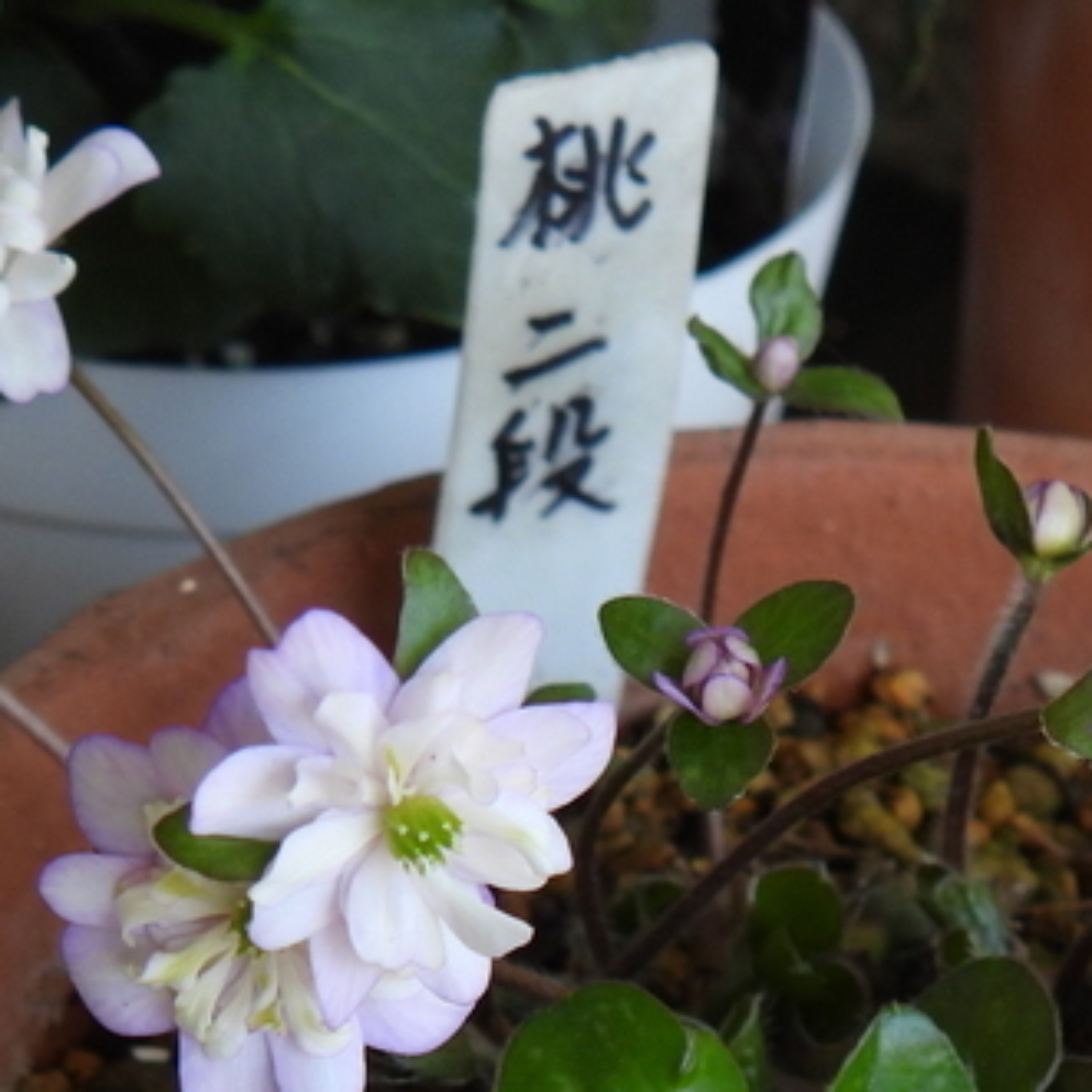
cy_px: 1452
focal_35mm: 96
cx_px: 901
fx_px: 3426
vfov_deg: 17.0
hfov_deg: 17.9
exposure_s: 1/100
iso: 100
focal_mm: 5.4
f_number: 3.2
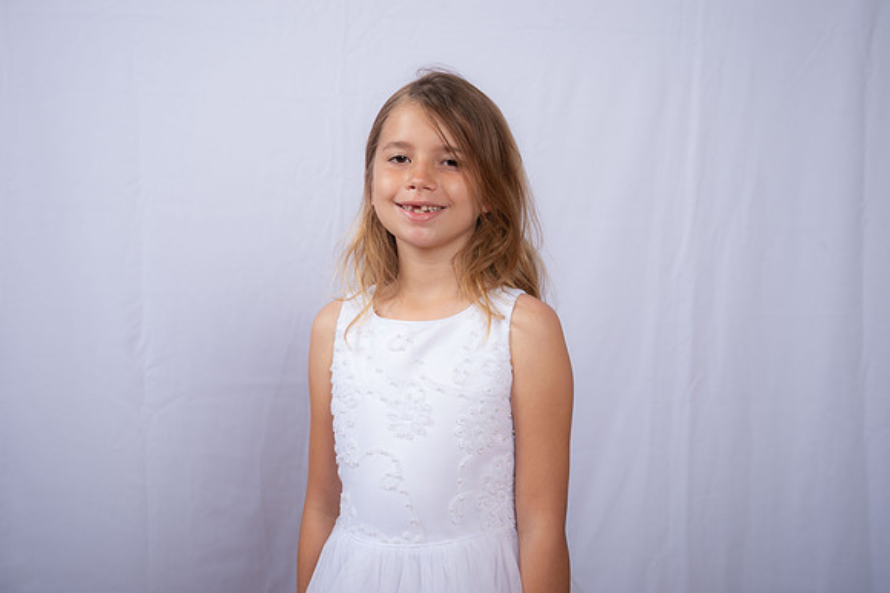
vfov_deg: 20.6
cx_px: 445
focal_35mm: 66
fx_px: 1631
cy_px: 296
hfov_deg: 30.5
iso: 250
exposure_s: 1/160
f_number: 7.1
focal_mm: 66
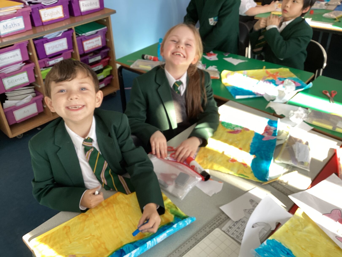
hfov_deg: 58.4
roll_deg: +2.9
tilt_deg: -33.7
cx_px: 171
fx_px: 306
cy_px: 128
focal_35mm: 31
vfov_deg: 45.4
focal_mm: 3.3
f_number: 2.4
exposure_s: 1/50
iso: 64
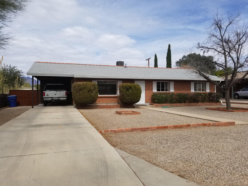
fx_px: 186
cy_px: 93
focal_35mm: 26
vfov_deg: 53.1
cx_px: 124
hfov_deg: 67.3
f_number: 1.7
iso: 50
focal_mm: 4.25
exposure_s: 1/3552
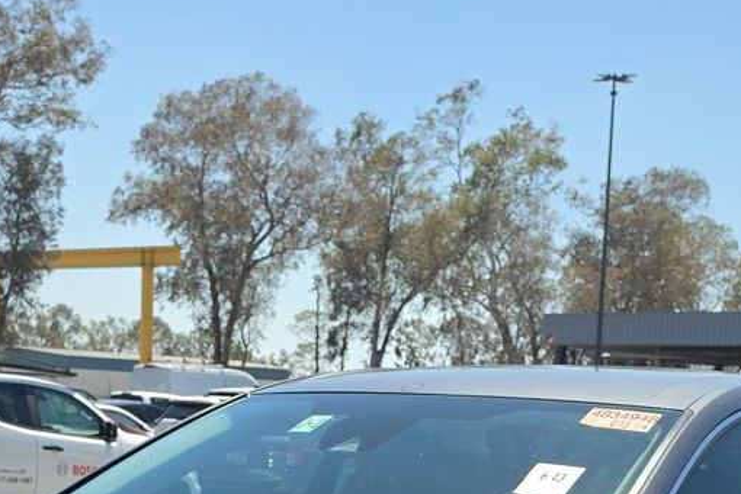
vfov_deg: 17.0
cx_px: 296
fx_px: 1544
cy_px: 663
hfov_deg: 26.9
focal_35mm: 75
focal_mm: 6.5
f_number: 1.4
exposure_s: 1/5445
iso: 65
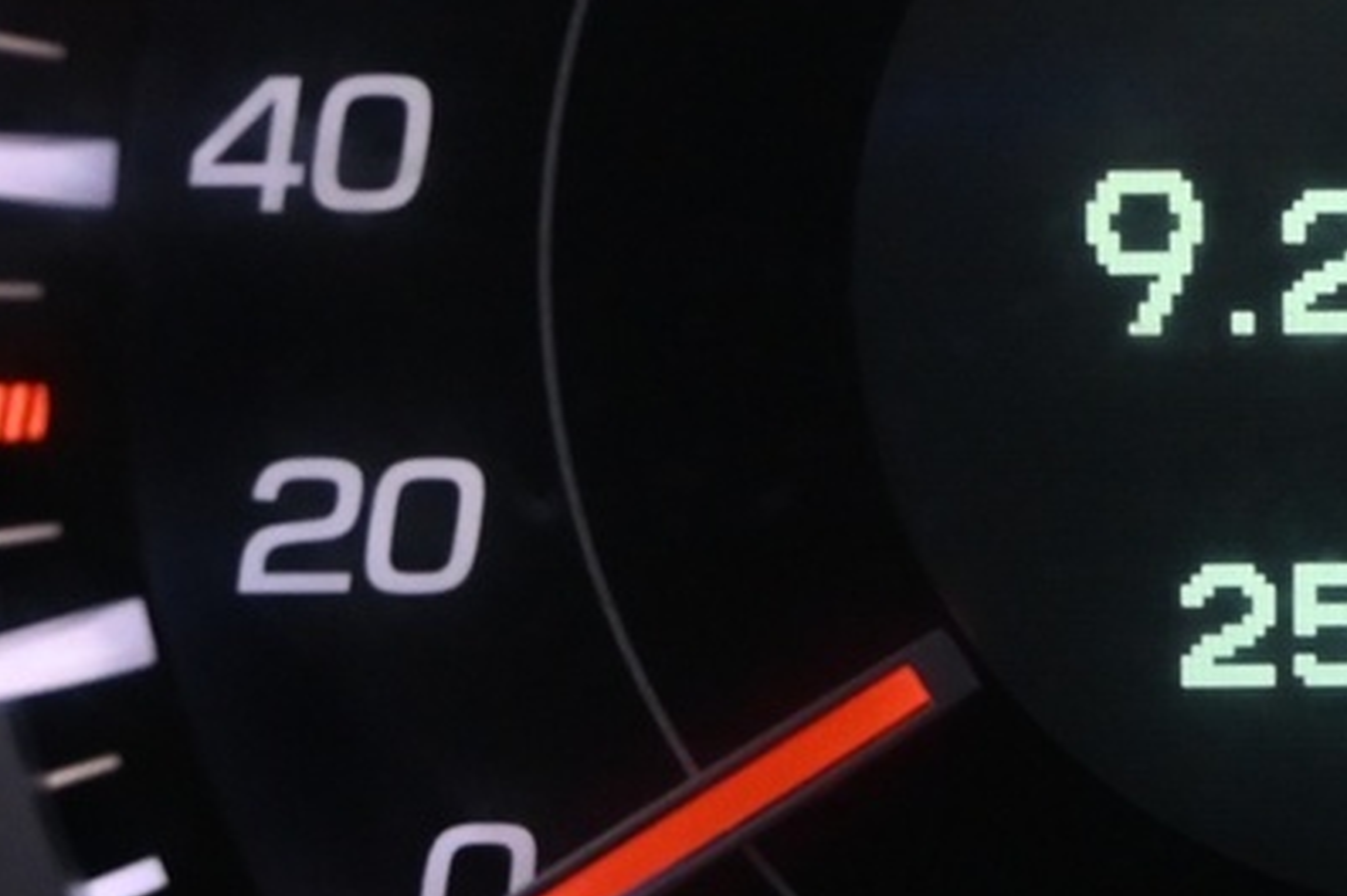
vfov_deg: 6.9
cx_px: 1564
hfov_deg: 10.2
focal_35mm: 199
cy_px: 360
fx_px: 7442
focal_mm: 32.5
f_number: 5
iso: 1600
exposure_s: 1/20
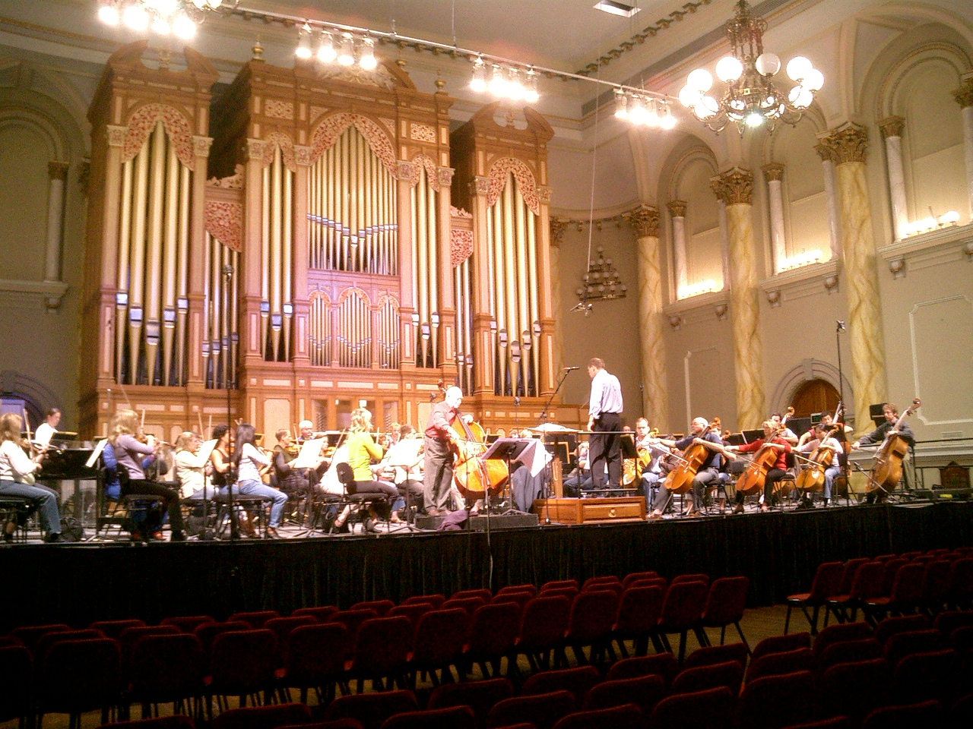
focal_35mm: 35
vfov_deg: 40.7
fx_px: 984
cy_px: 364
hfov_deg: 52.6
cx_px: 486
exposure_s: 1/10
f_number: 4.2
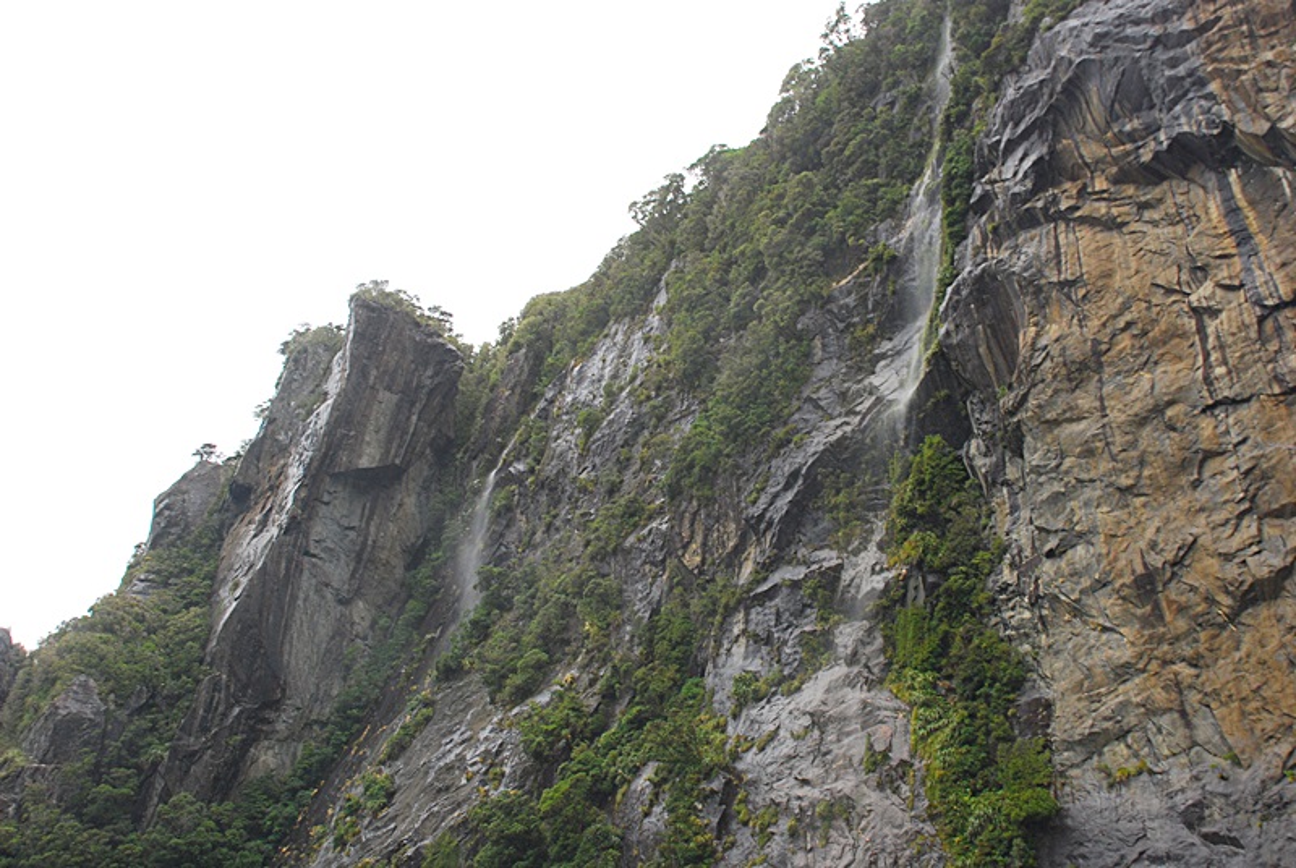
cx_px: 648
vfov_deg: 32.0
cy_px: 434
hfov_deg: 46.3
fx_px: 1514
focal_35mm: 42
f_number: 6.3
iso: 400
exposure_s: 1/100
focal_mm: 28
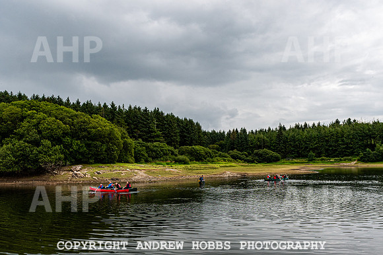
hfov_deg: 64.1
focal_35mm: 29
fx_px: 304
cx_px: 221
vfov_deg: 45.4
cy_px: 147
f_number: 4.5
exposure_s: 1/2000
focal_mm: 24
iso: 900
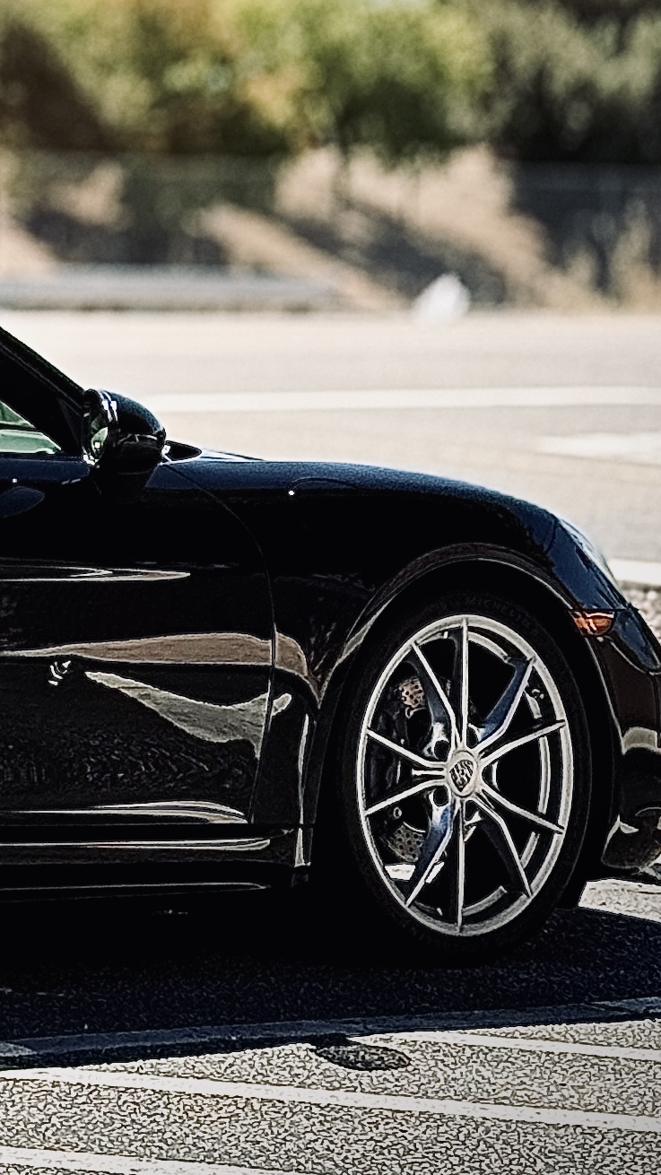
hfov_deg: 7.4
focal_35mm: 161
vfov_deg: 13.1
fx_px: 5016
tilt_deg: +5.6
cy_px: -193
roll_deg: -1.3
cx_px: -470
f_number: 1.78
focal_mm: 6.76
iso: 100
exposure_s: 1/2667
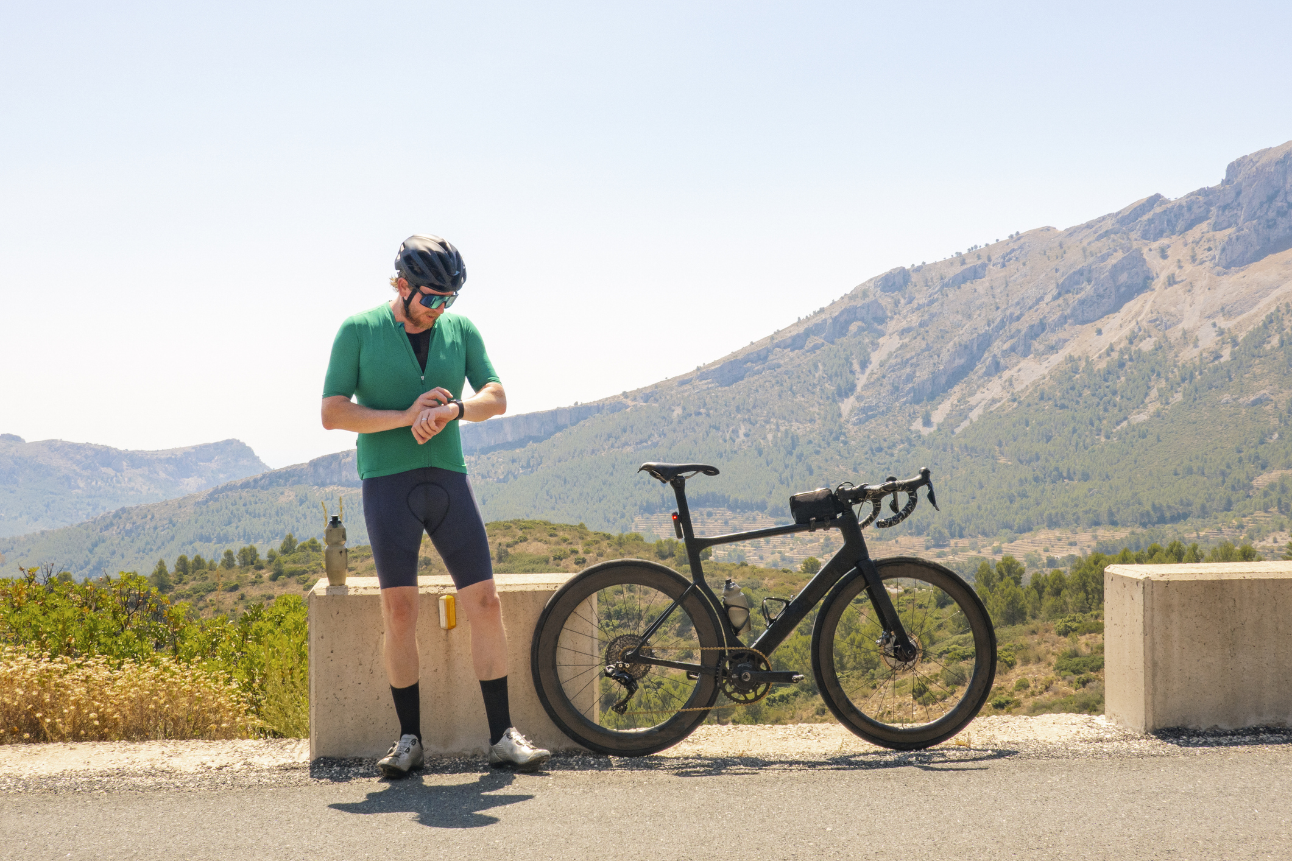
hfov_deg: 47.4
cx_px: 646
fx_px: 1471
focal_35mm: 41
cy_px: 430
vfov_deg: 32.6
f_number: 10
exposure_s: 1/250
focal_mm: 15.28
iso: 100
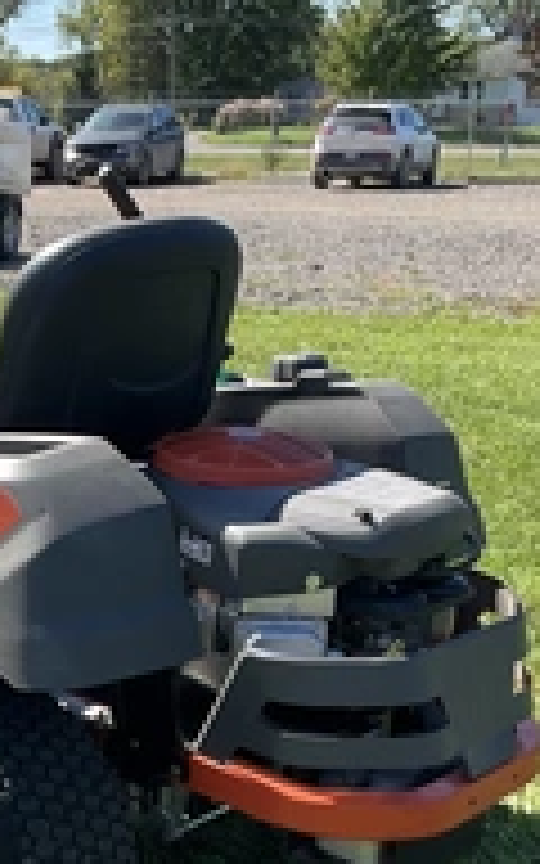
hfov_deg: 19.8
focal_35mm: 64
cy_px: 567
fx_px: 1507
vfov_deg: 31.8
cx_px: 9
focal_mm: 3
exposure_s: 1/691
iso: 25
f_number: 1.8
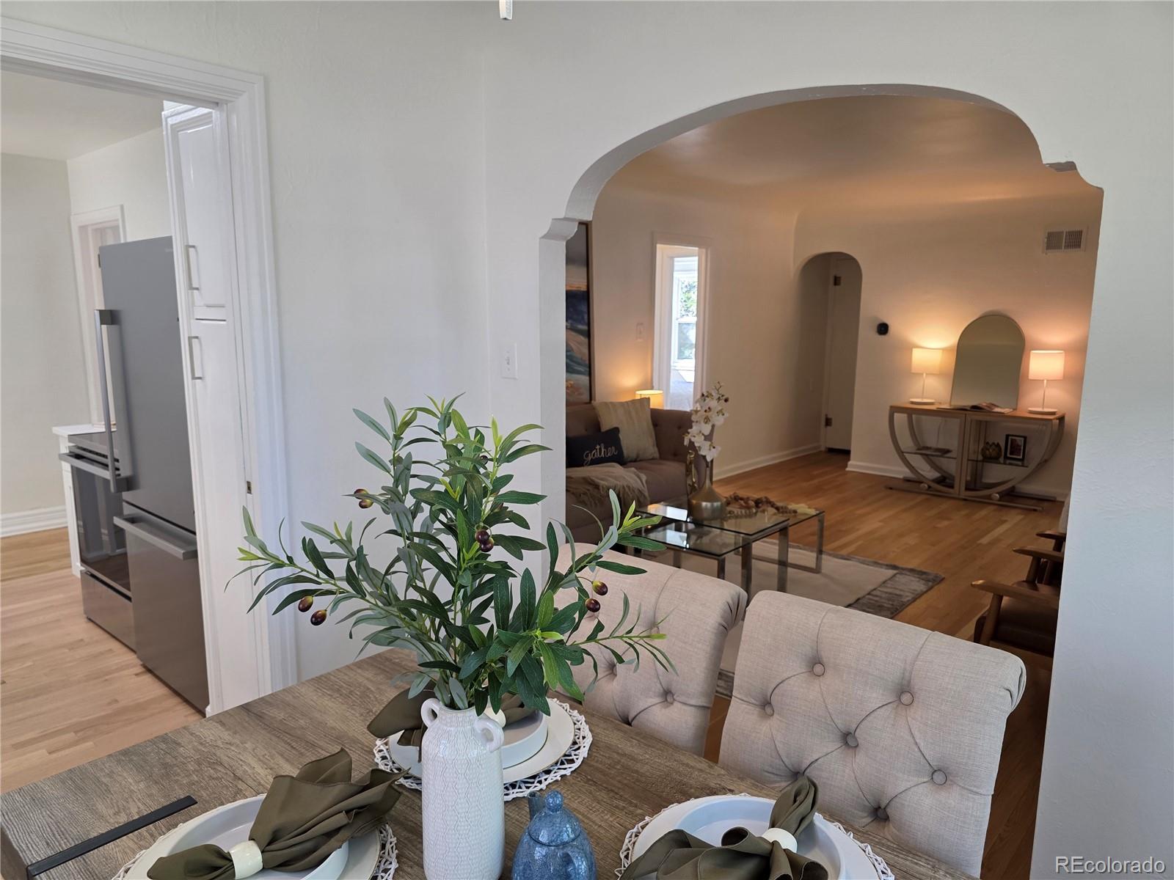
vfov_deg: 58.9
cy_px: 440
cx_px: 587
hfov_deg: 73.9
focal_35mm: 23
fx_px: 780
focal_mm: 6.3
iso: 125
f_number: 1.7
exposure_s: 1/120
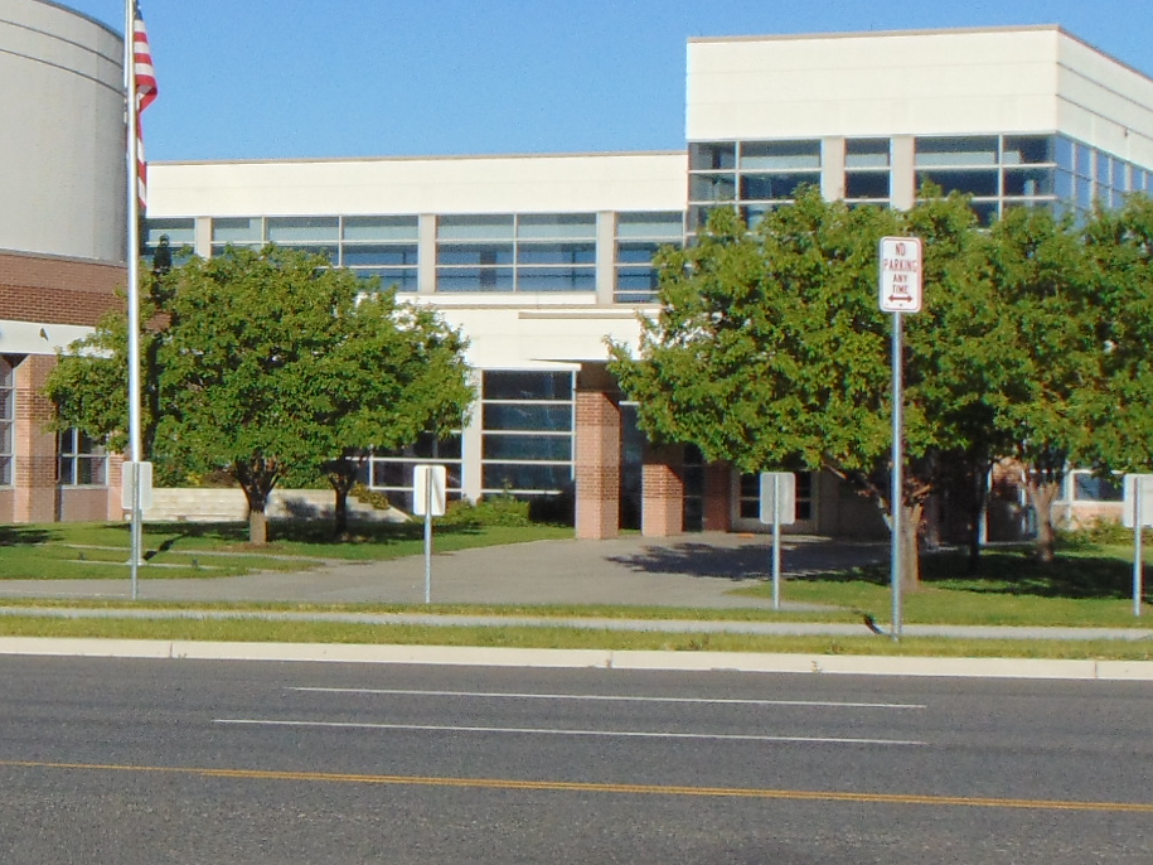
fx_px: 3963
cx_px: -145
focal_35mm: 119
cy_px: 334
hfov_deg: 16.0
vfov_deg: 12.4
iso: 80
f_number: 8.7
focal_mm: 7.6
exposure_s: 1/250
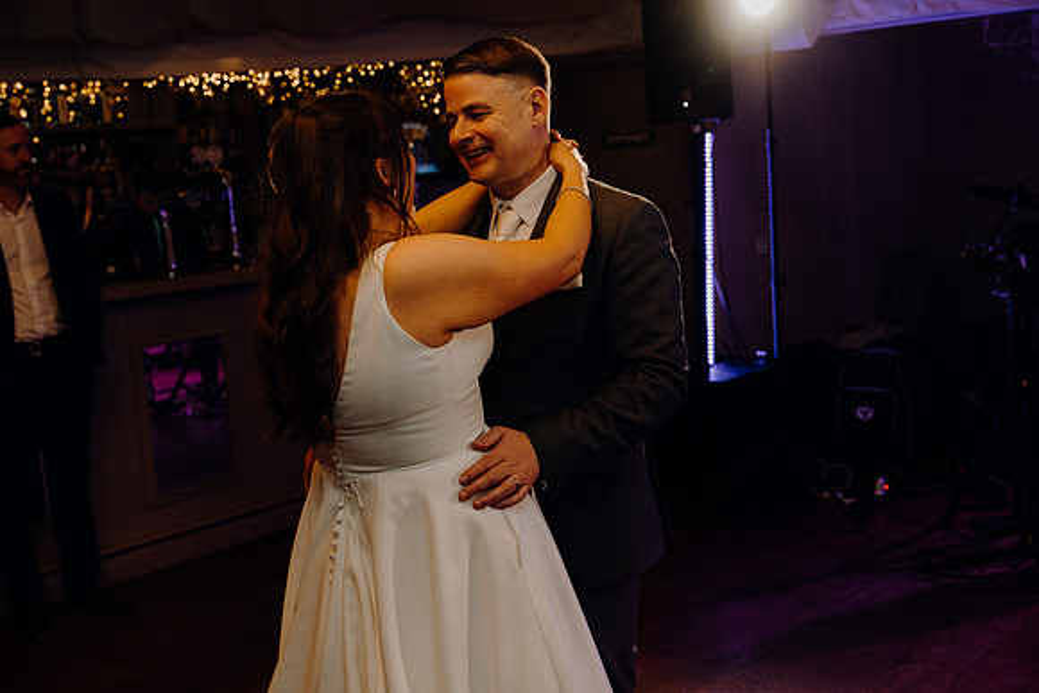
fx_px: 1241
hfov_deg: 45.4
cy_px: 346
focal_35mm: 43
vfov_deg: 31.2
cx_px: 520
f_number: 3.5
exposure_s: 1/160
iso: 2500
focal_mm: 43
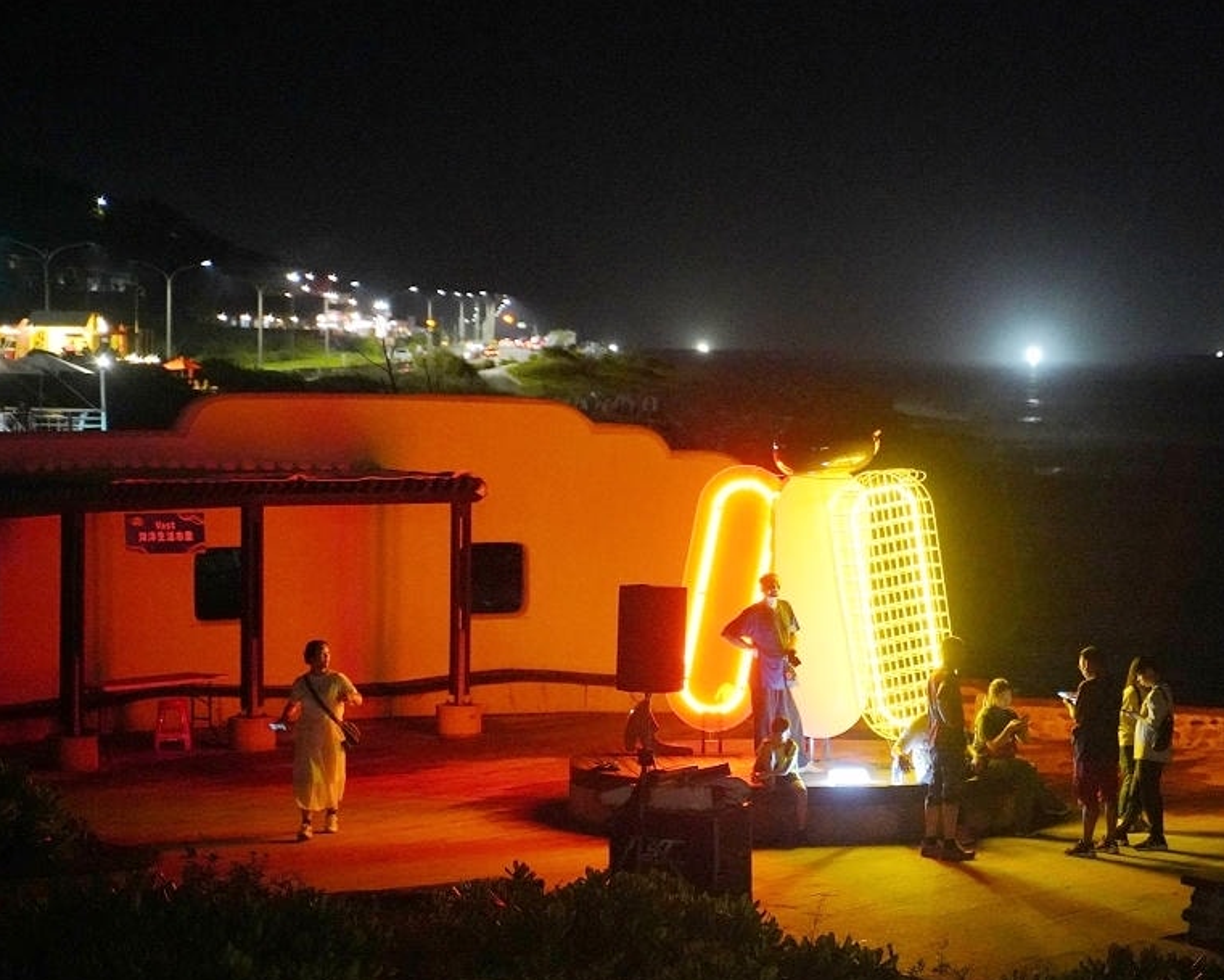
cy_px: 539
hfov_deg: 17.2
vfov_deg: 13.9
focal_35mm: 111
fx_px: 4022
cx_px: 923
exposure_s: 1/60
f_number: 2.8
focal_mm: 75
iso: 12800
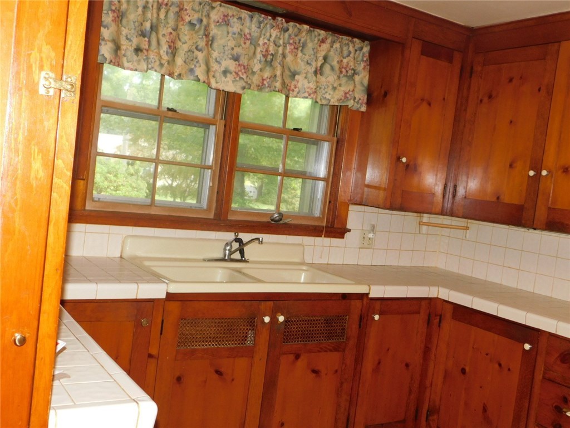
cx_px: 285
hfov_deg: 51.4
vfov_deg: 39.7
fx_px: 593
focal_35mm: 36
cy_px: 214
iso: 220
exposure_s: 1/30
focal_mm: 6.3
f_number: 3.5
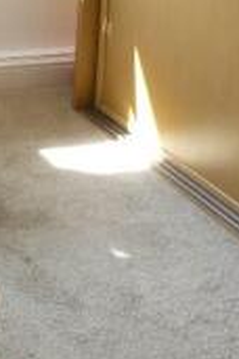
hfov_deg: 13.7
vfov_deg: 22.2
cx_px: -238
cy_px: -66
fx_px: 846
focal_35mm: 85
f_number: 3.3
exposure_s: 1/80
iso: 100
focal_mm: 4.3
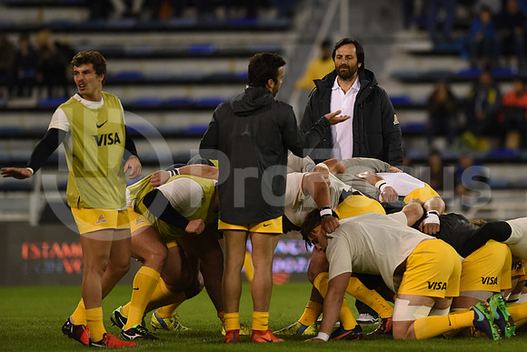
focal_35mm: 300
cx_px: 264
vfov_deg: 4.6
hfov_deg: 6.9
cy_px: 176
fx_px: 4392
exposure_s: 1/1000
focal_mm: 300
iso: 2000
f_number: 2.8
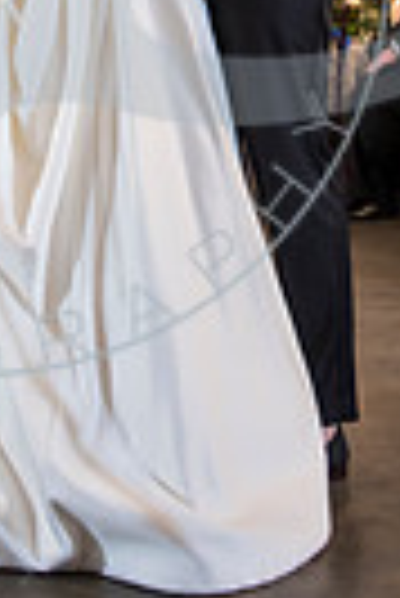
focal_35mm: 81
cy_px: -382
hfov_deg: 16.9
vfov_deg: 20.2
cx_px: 175
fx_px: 1346
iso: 1600
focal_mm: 24
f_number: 2.8
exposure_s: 1/125
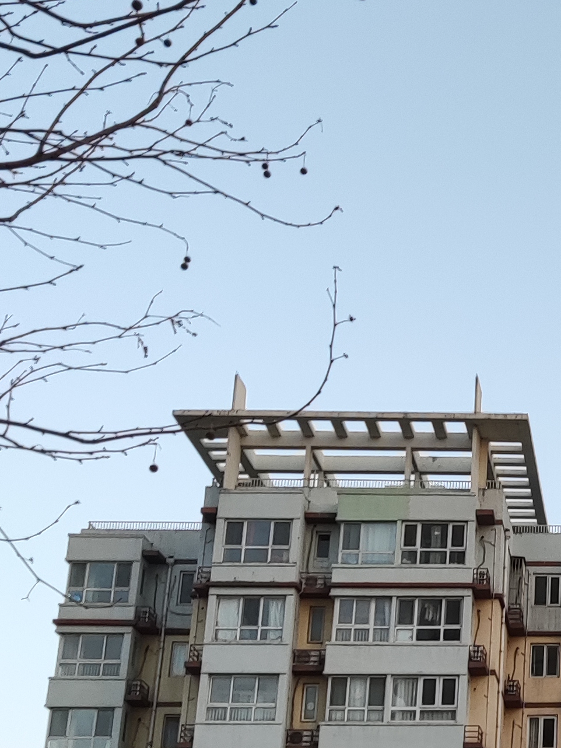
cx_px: 688
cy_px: 536
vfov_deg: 24.8
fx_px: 1685
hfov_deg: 17.9
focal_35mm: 78
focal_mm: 4.71
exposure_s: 1/100
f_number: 1.79
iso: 78
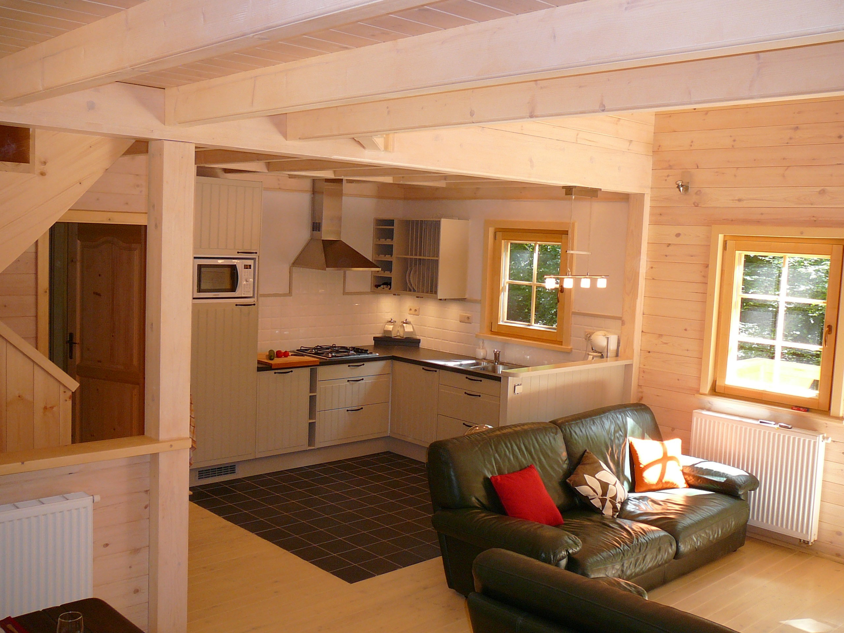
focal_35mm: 35
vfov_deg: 40.7
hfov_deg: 52.6
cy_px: 316
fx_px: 853
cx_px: 422
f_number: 2.8
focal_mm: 5.2
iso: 100
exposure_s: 1/30
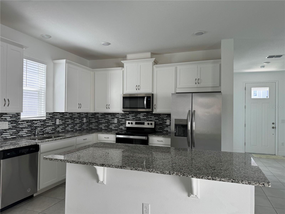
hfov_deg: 71.6
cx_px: 142
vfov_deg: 56.8
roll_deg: -0.8
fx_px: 198
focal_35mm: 24
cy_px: 107
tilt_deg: +0.0
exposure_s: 1/121
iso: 100
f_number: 1.78
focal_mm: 6.76
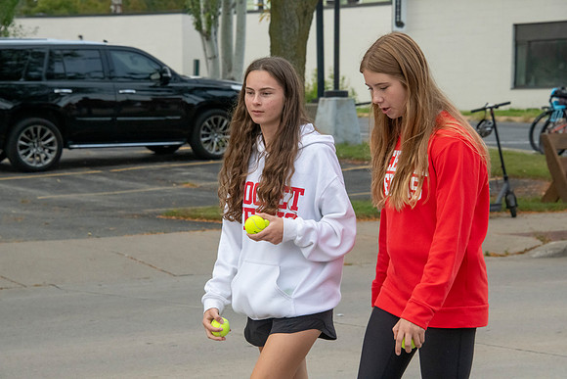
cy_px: 190
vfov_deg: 10.2
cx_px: 284
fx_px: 2127
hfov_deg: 15.2
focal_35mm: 135
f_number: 11
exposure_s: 1/500
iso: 3200
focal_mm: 135
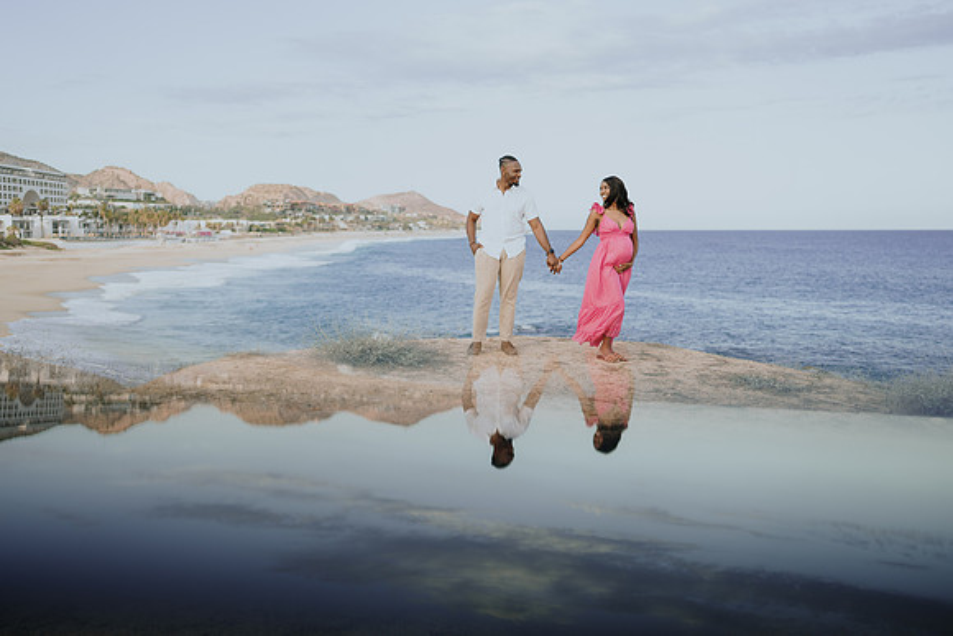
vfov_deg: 37.3
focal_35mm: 36
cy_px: 318
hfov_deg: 53.6
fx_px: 943
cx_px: 481
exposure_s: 1/640
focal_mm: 35
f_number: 1.8
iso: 50
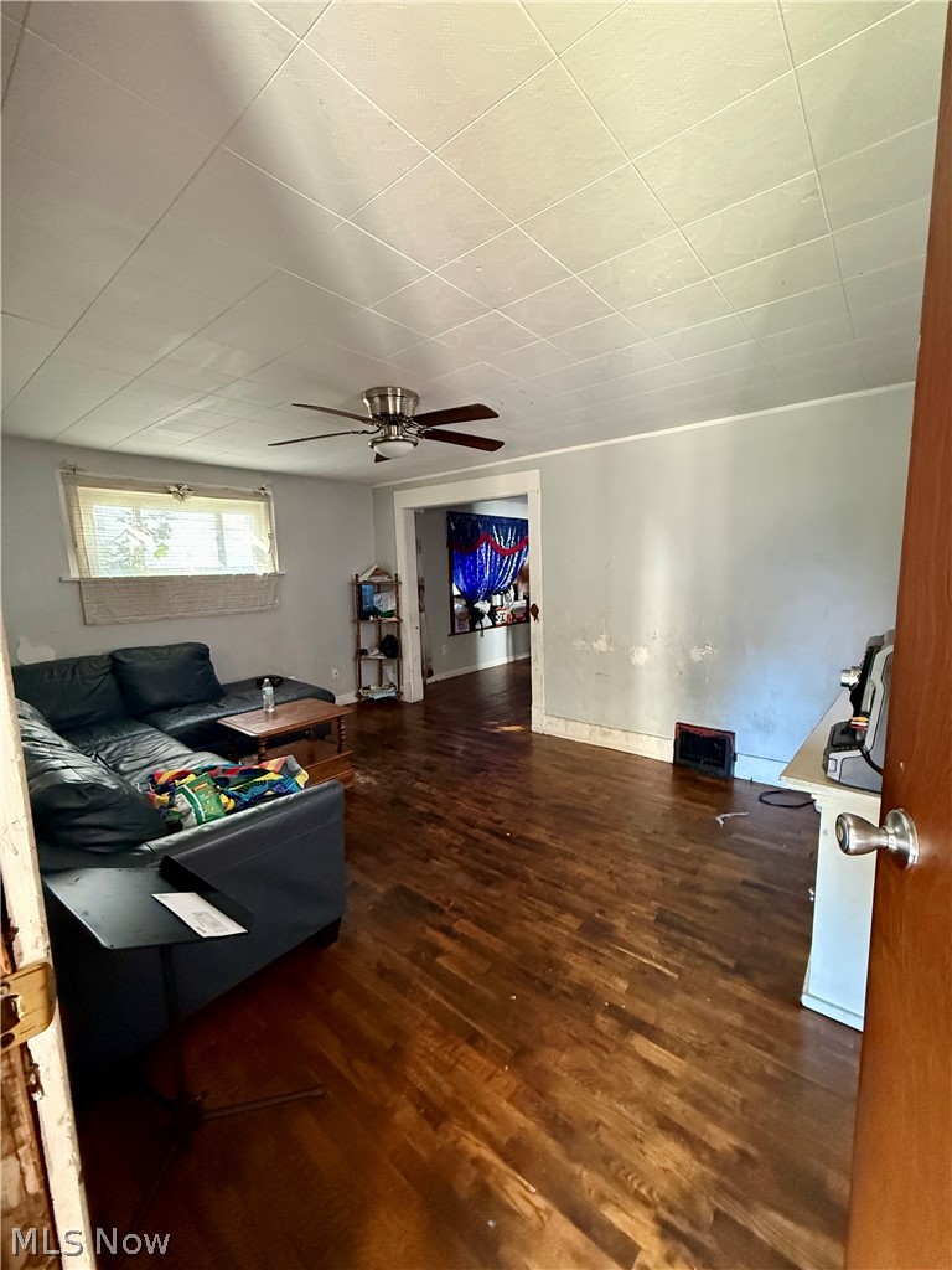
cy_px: 635
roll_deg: +1.5
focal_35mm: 14
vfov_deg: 102.1
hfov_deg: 85.7
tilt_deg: -7.8
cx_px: 476
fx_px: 513
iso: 1000
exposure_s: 1/60
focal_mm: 2.22
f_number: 2.2
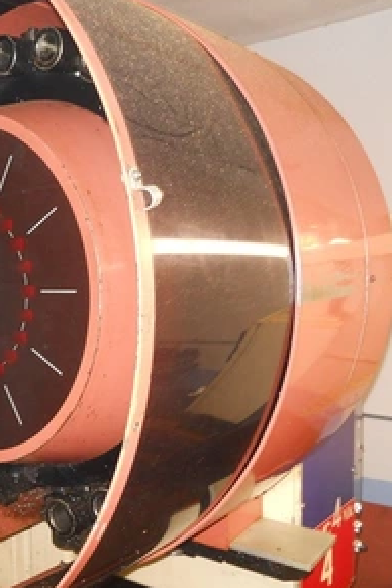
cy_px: 297
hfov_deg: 31.2
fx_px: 653
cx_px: 12
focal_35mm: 40
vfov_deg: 48.5
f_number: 2.7
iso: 200
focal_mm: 5
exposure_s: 1/25
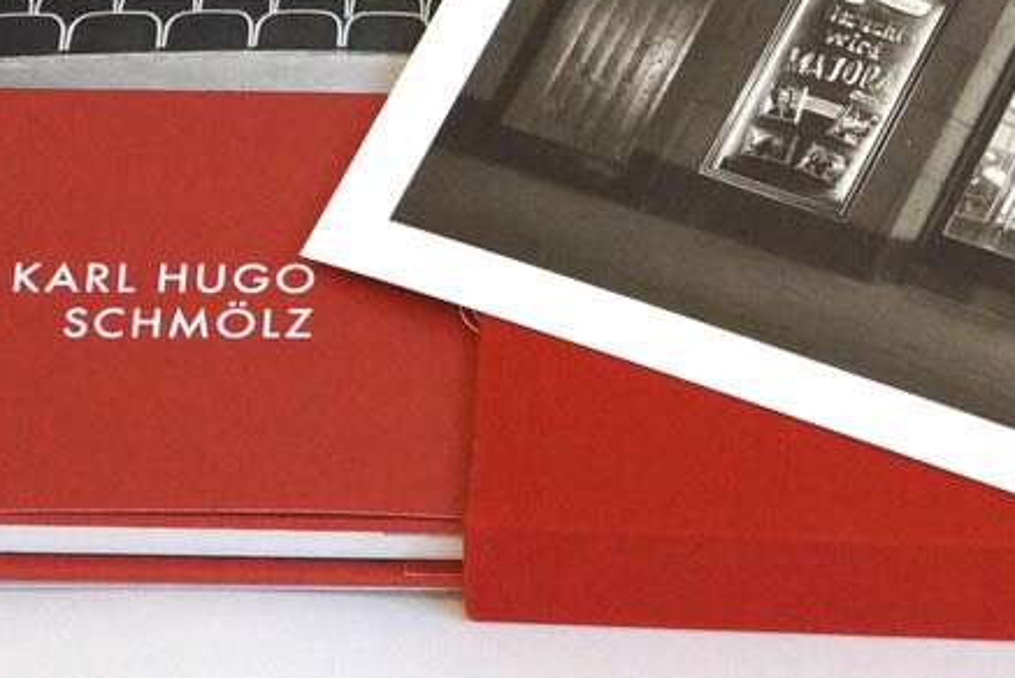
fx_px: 8515
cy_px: -17
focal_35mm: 302
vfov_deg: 4.6
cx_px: 982
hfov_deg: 6.8
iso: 1250
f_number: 5.6
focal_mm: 55
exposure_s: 1/100
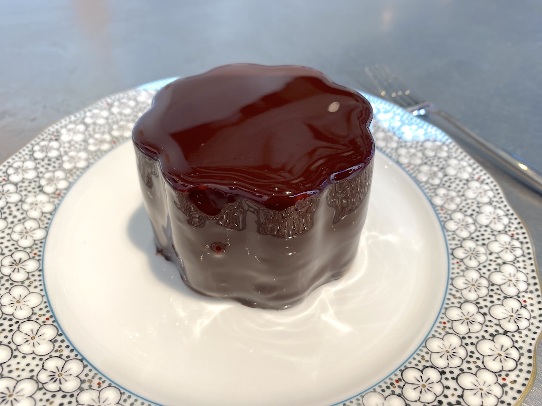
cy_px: 203
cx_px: 271
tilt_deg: -45.4
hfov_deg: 69.4
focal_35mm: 25
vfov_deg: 54.9
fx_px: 391
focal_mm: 4.25
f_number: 1.8
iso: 32
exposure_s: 1/111
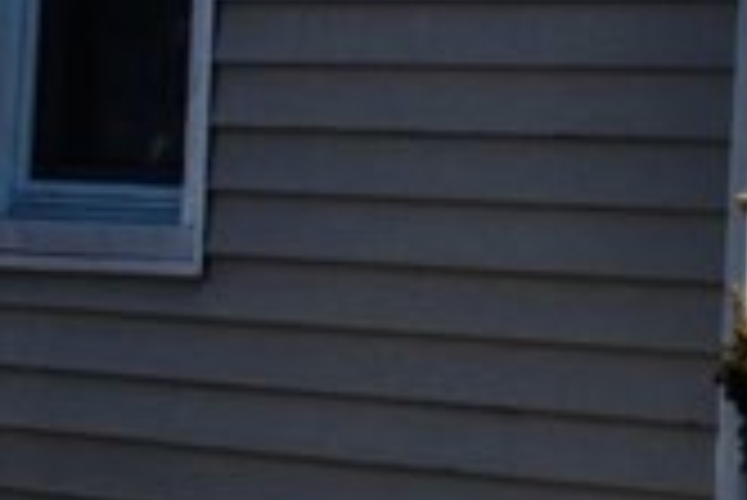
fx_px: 6710
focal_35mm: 323
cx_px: 1346
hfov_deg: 6.2
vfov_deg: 4.2
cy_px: -718
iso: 200
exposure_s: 1/500
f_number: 11
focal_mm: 35
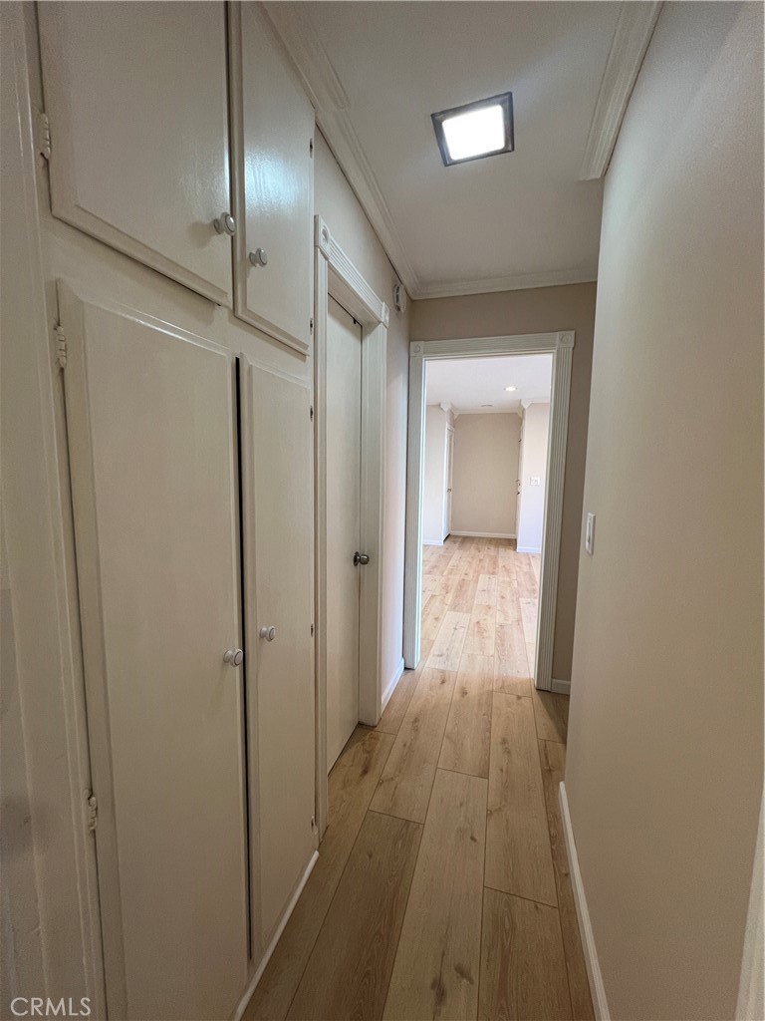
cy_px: 510
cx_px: 382
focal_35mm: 13
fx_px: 383
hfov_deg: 89.9
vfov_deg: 106.2
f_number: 1.8
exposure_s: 1/60
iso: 200
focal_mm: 1.57
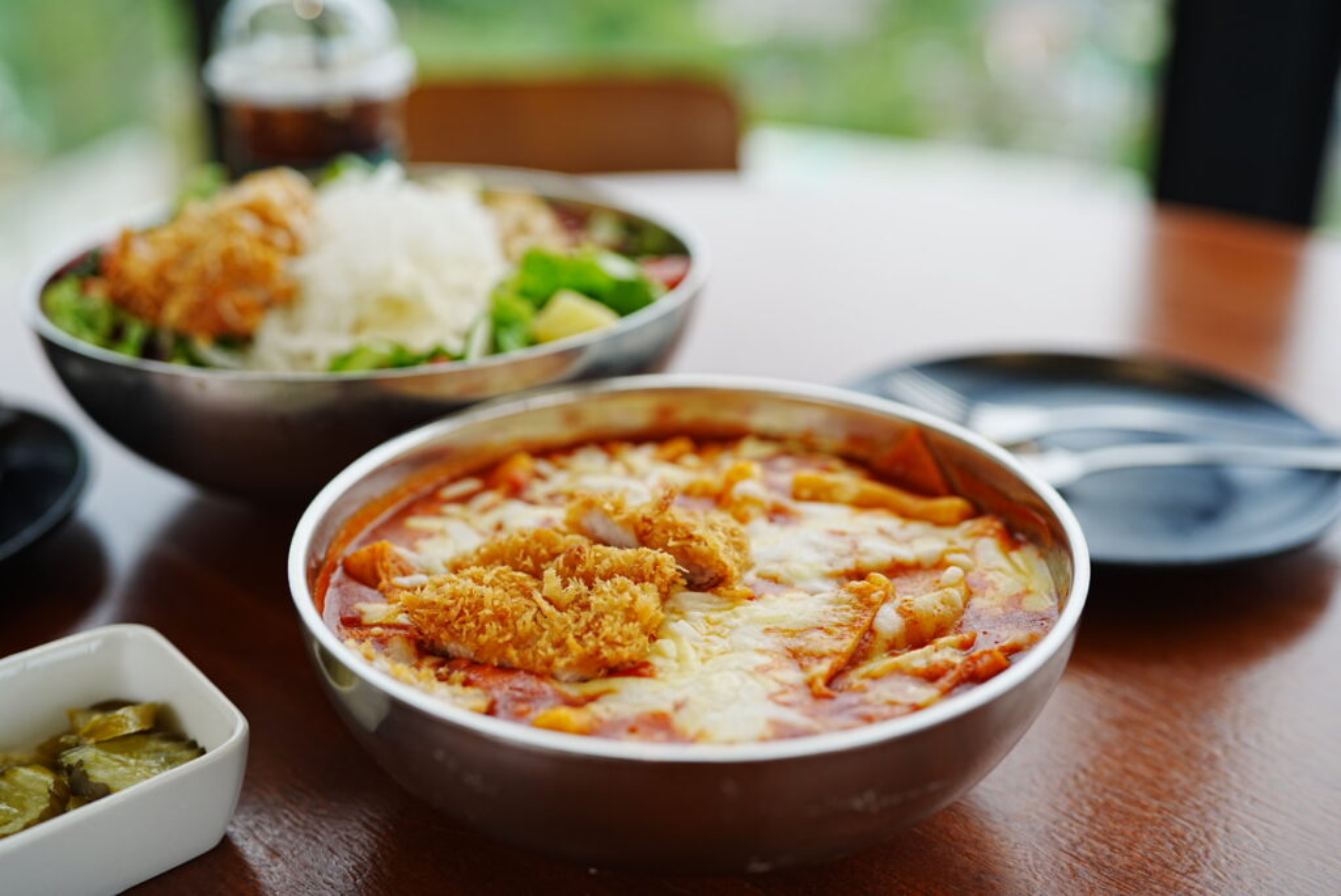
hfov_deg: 54.4
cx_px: 670
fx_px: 1304
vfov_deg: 37.9
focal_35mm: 35
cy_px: 448
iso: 100
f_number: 2.2
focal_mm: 35
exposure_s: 1/400
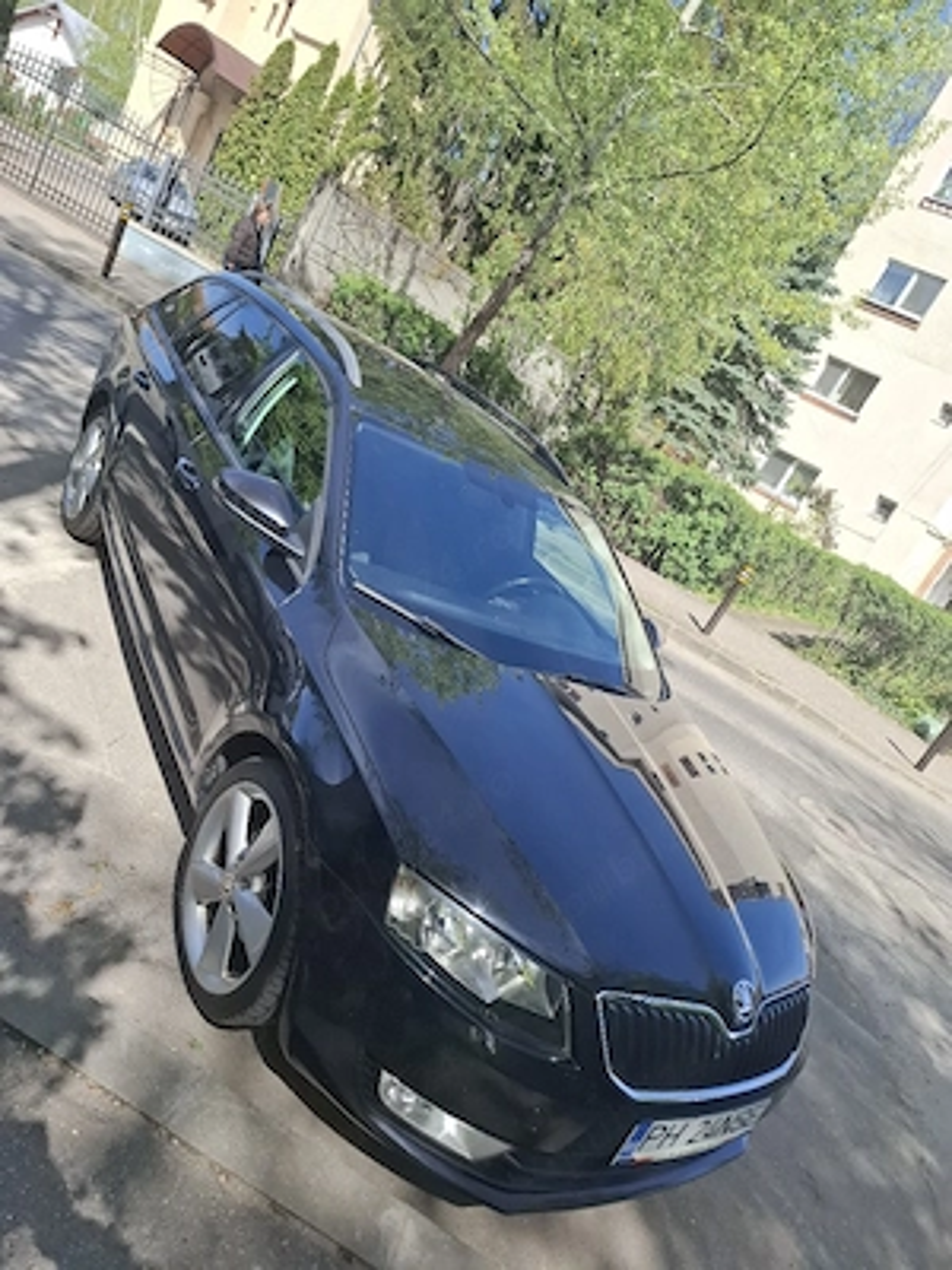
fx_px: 843
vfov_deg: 73.9
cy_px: 635
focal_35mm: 23
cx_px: 476
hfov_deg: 58.9
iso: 50
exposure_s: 1/1429
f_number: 1.8
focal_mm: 5.54
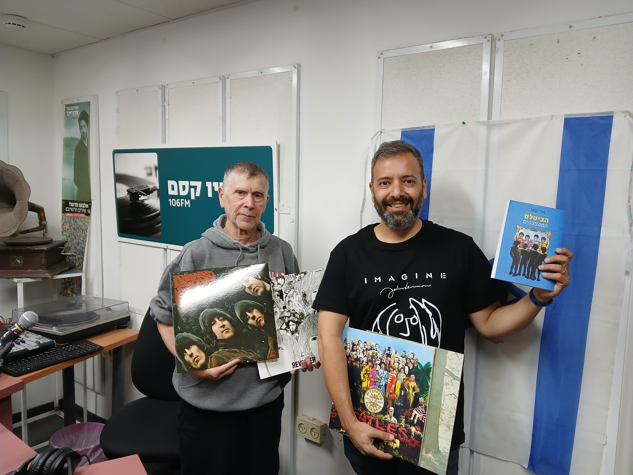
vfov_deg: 53.1
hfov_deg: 67.3
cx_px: 316
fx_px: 475
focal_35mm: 26
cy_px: 238
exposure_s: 1/33.3
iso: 200
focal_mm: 3.98
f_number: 1.8
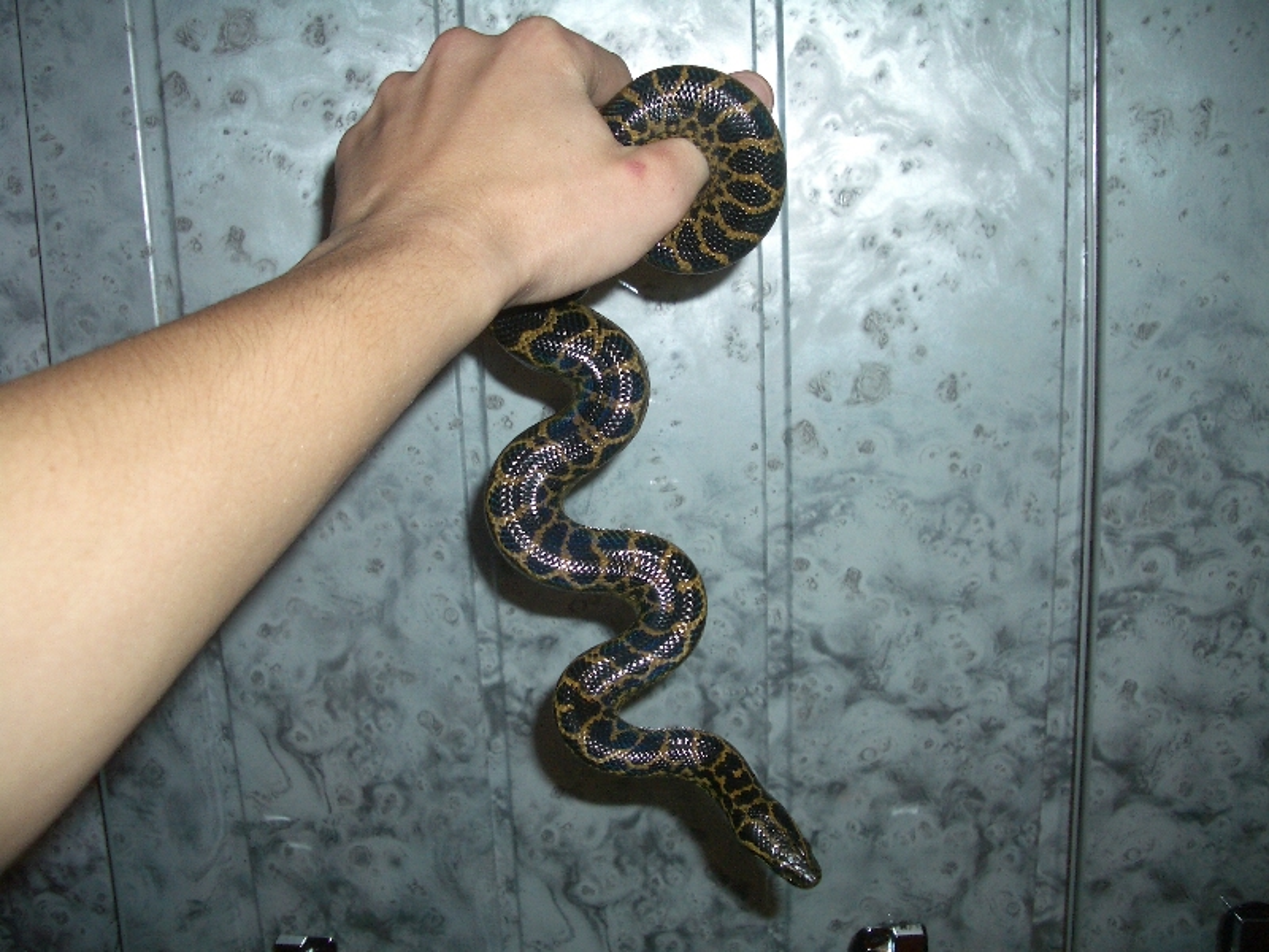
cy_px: 476
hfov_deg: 52.6
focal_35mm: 35
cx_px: 634
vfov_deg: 40.7
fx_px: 1283
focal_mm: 5.8
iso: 100
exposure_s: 1/60
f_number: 2.6
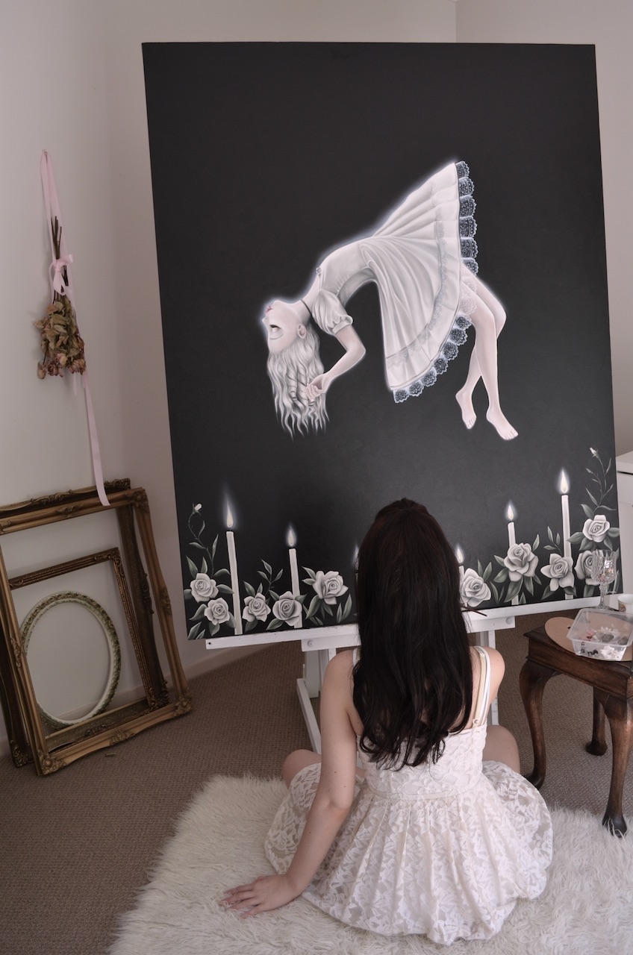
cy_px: 478
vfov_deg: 57.3
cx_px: 316
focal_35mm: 33
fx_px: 874
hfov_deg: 39.8
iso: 400
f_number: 5
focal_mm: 22
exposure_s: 1/100
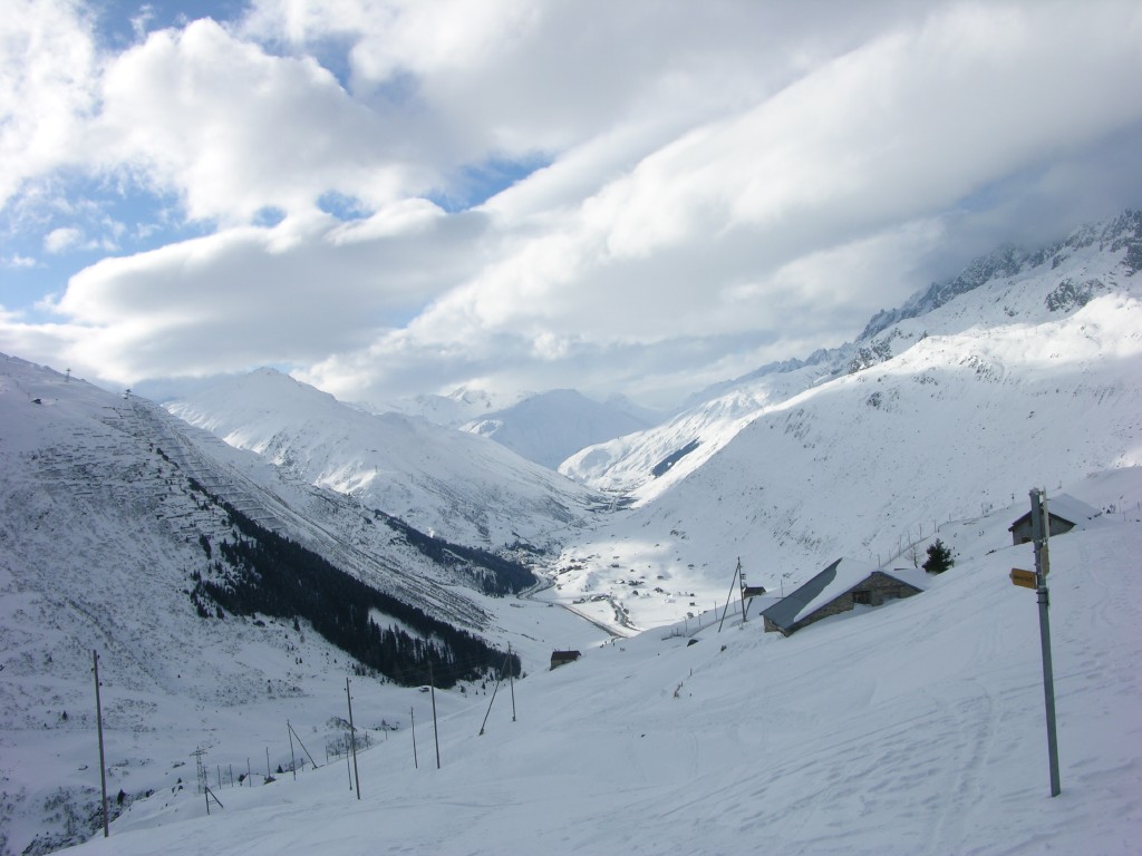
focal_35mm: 35
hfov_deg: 52.6
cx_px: 571
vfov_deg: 40.7
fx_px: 1155
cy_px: 428
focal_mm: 8.9
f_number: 8
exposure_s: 1/285
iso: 50
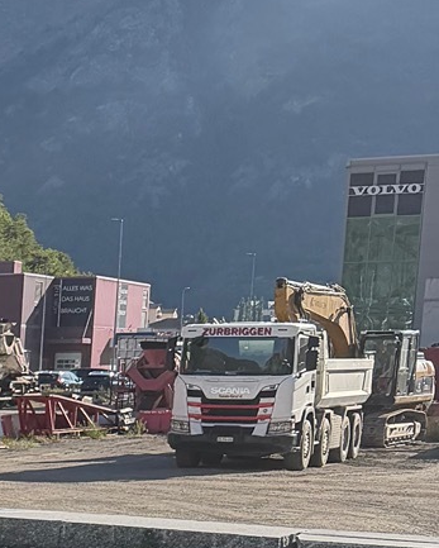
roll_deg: -2.3
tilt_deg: -7.4
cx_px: -516
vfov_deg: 16.7
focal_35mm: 109
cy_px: 691
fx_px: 1768
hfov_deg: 12.1
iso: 100
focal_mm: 6.76
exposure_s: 1/2801
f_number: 1.78
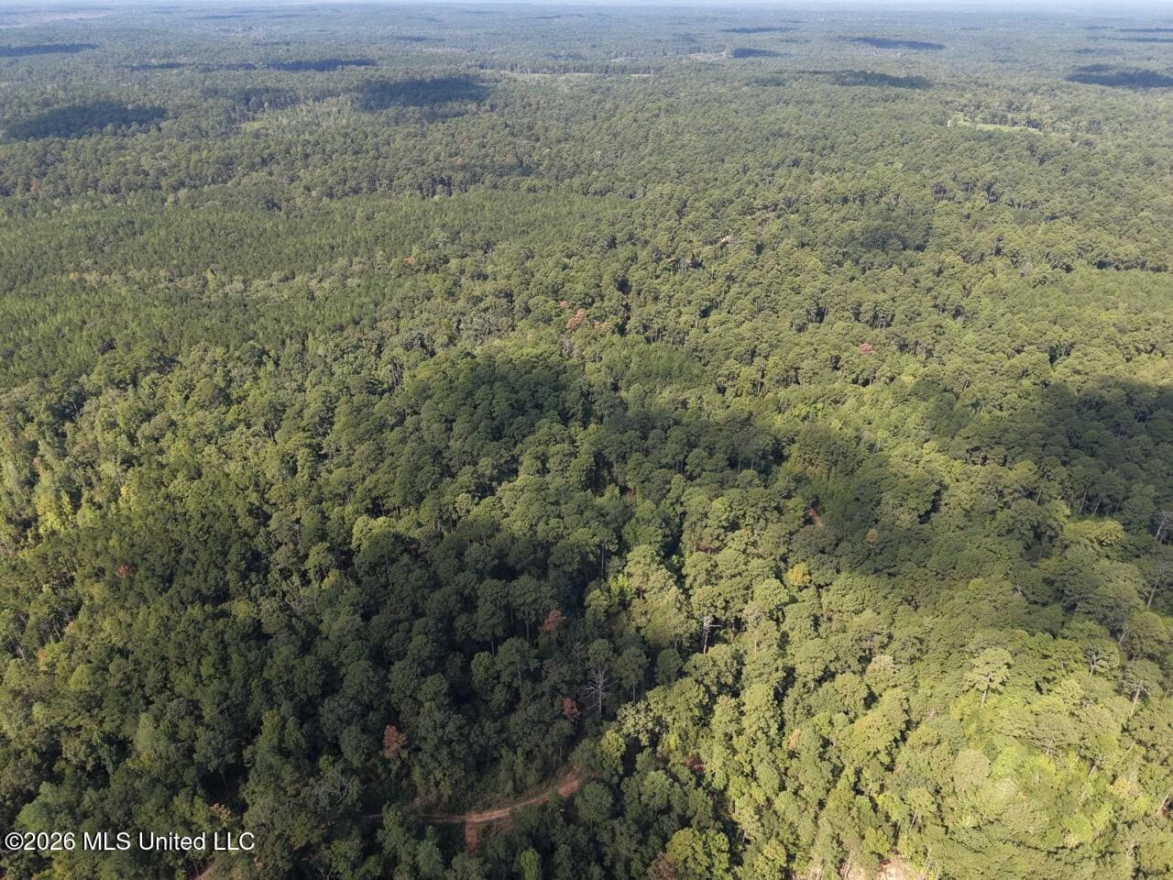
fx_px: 813
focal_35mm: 24
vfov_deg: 56.8
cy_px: 440
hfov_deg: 71.6
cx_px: 586
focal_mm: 8.7
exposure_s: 1/1250
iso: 100
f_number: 1.8
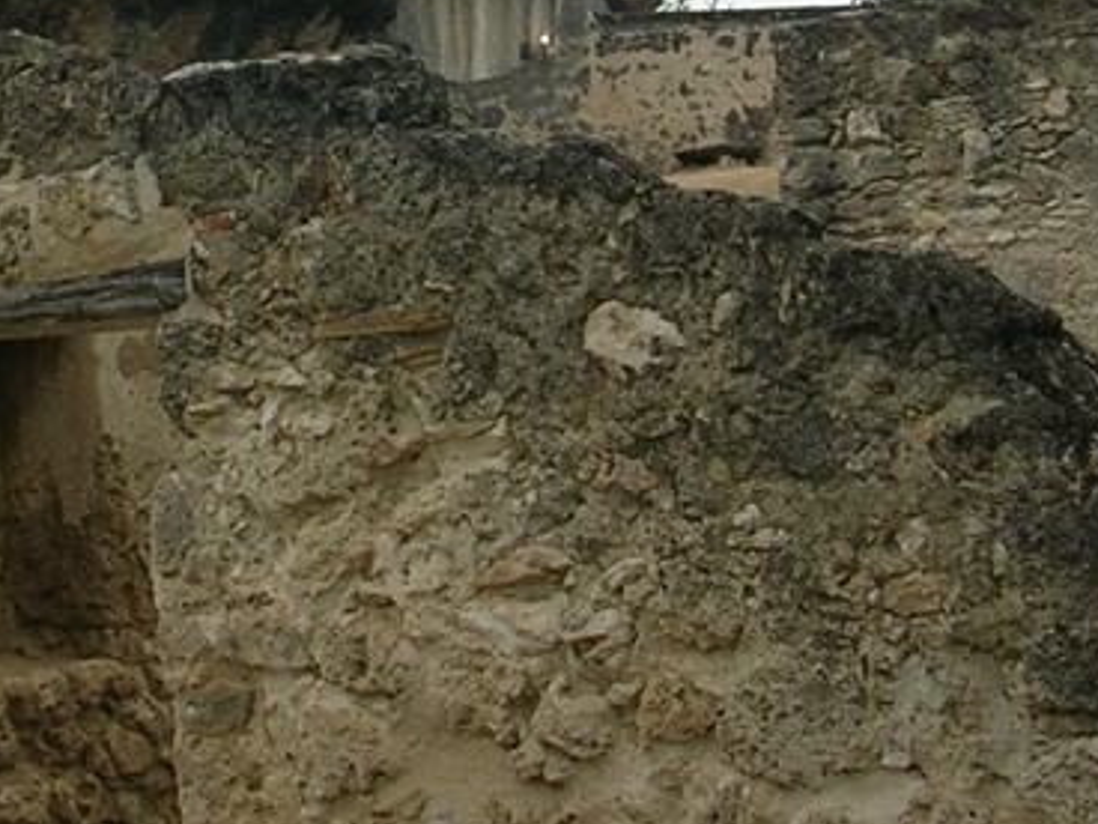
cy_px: 60
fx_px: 3489
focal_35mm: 110
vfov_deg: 13.3
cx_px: 245
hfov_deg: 17.8
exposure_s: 1/122
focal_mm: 5.8
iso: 50
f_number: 5.6
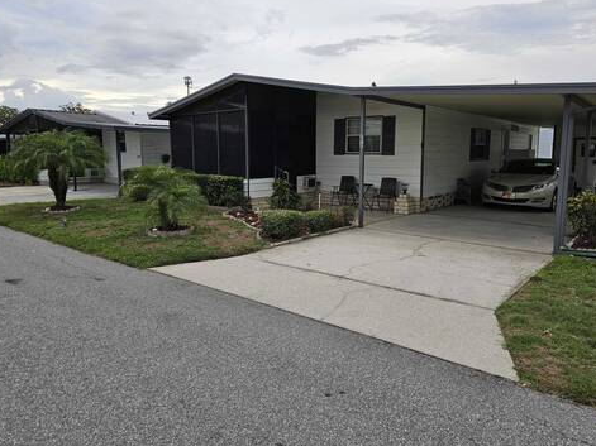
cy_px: 206
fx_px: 430
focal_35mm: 25
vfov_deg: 54.8
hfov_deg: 69.4
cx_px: 289
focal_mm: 6.3
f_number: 1.7
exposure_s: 1/120
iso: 25
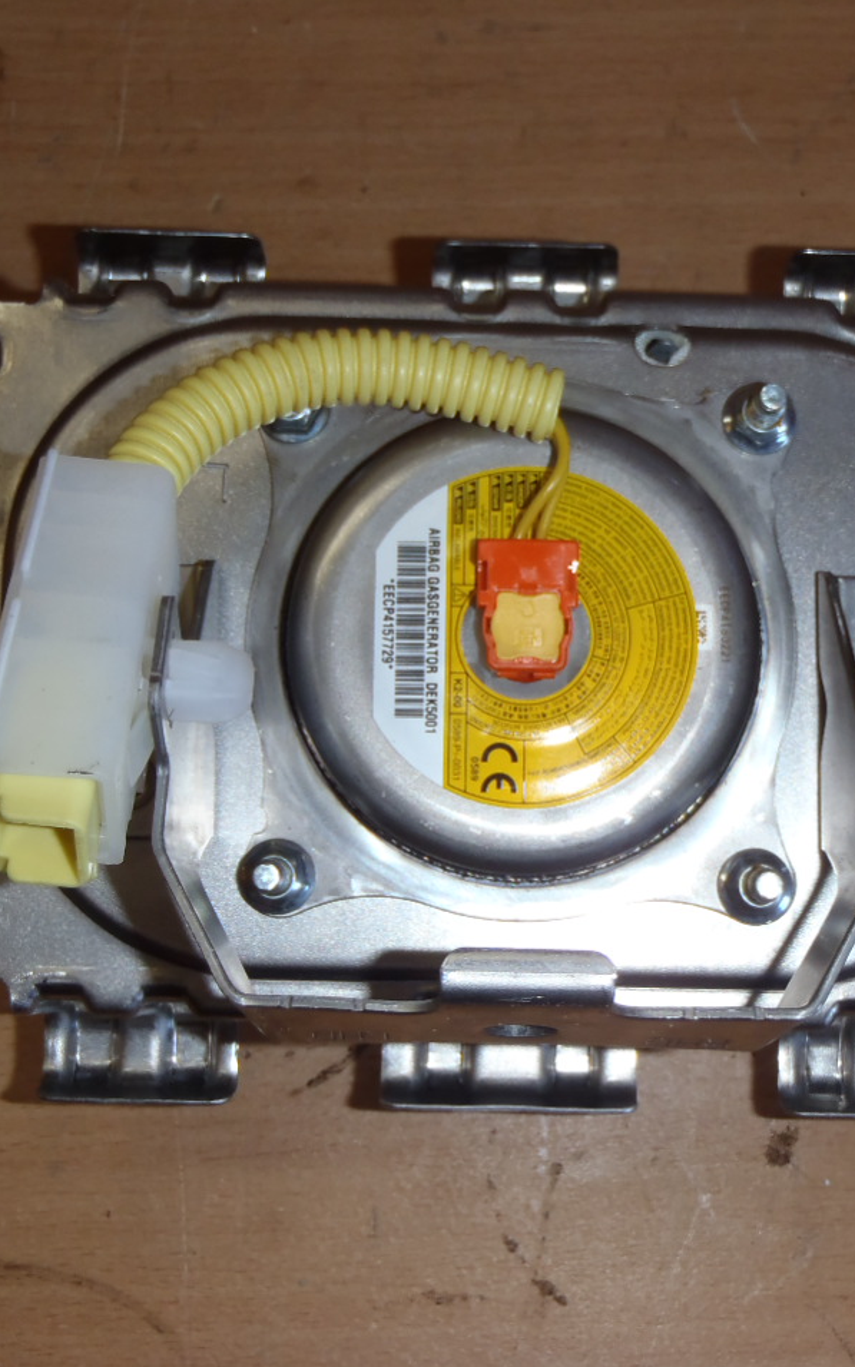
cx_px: 521
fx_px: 2013
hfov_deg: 23.9
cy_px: 684
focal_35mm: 54
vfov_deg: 37.5
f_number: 4.6
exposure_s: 1/40
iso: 100
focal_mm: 6.83
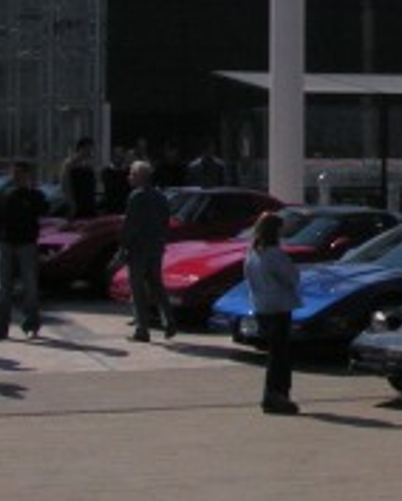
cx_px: 677
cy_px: -25
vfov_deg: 14.1
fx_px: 1989
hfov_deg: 10.9
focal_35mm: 134
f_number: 8
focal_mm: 6.3
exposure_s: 1/800
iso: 100
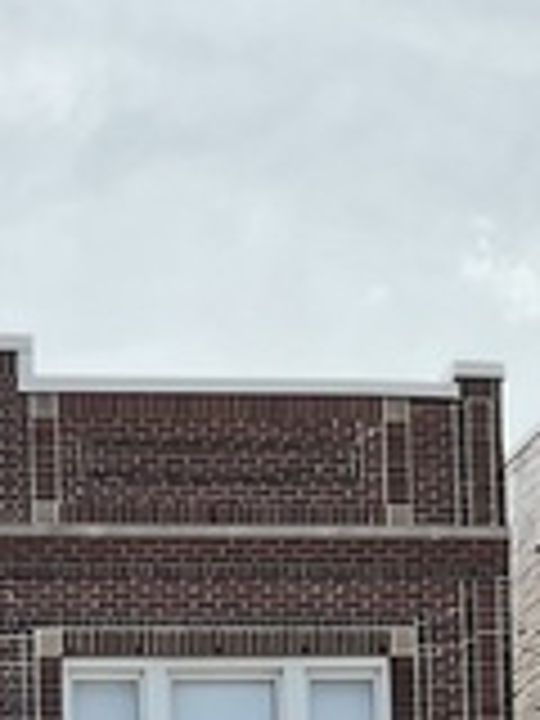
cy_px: 1379
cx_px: -63
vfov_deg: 14.0
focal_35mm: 121
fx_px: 2517
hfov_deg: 12.0
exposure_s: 1/1342
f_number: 1.8
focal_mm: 3
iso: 16
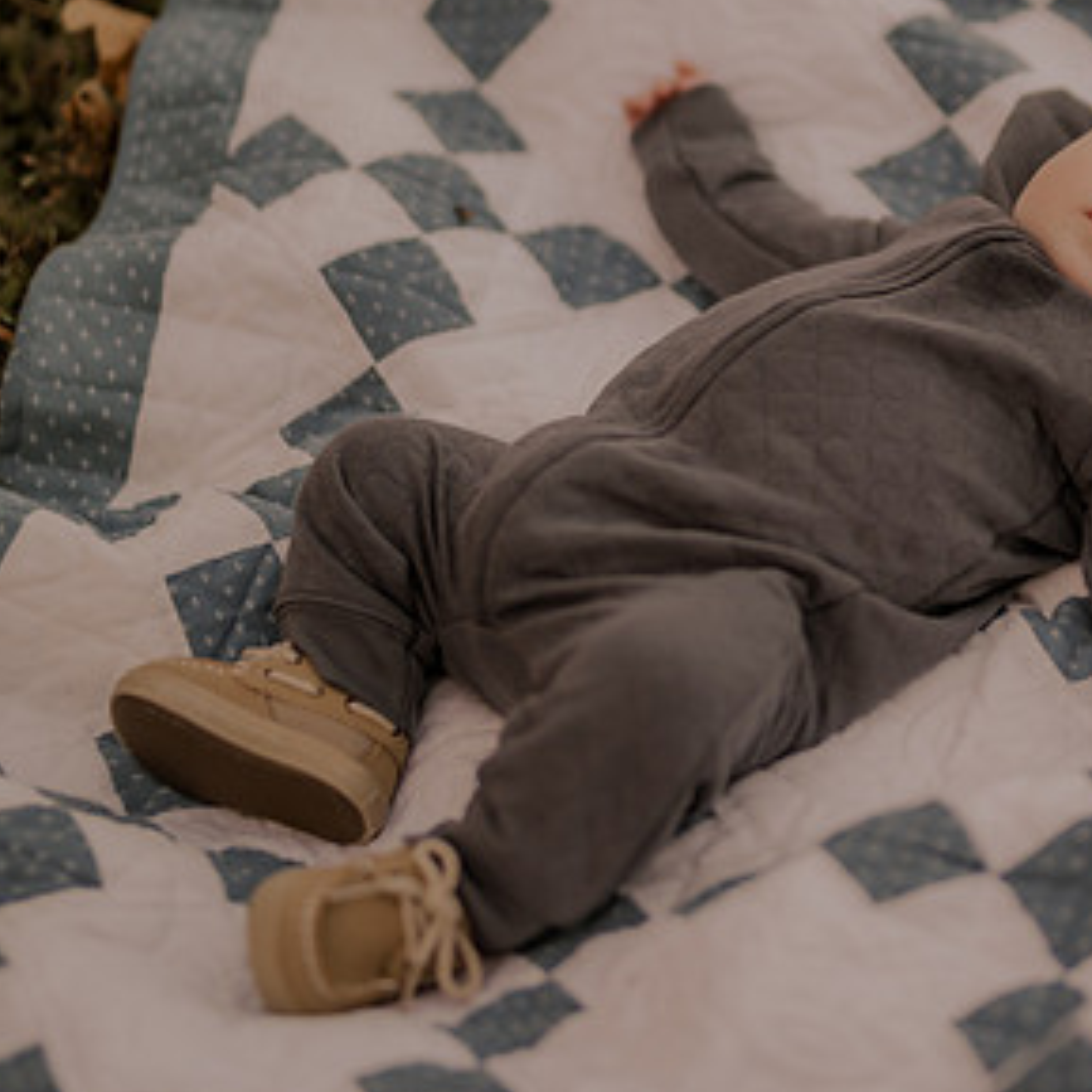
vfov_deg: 12.0
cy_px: 368
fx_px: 5175
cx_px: 854
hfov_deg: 12.0
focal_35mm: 145
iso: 200
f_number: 1.4
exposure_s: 1/320
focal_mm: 85
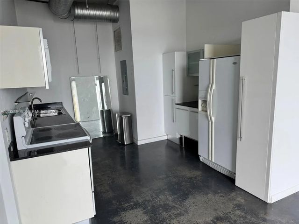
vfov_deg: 56.8
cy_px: 112
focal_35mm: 24
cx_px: 150
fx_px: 207
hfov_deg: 71.6
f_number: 1.78
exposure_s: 1/121
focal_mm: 6.76
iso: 160
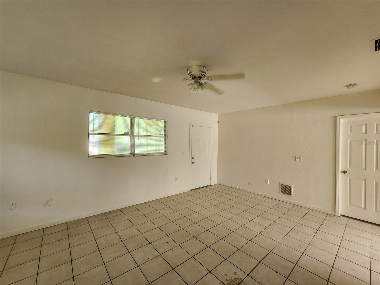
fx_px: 143
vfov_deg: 89.9
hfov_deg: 106.2
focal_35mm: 13
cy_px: 142
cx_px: 190
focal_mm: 2.2
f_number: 2.2
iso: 320
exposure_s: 1/60
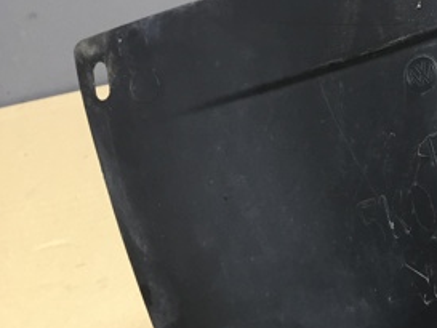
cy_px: 250
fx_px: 859
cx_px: 511
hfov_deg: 25.8
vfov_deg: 21.4
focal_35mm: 68
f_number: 2.2
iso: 125
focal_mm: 4.15
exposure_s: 1/33
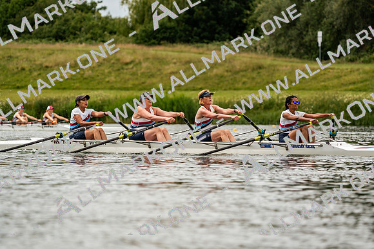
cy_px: 124
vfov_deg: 5.1
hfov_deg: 7.7
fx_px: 2785
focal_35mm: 268
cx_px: 187
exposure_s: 1/2000
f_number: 6.3
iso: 250
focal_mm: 268
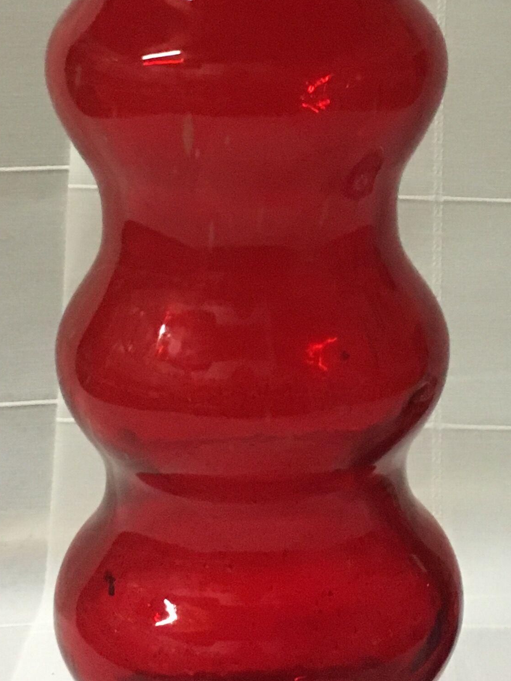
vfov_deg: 24.9
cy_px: 215
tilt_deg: -15.8
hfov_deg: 18.8
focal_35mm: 78
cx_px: 354
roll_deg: -1.9
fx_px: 1535
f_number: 2.2
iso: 200
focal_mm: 4.15
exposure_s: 1/25
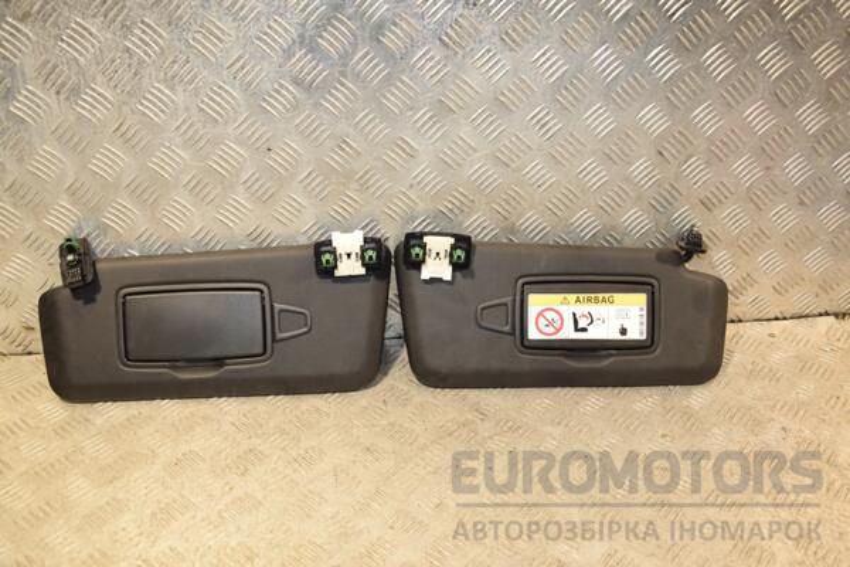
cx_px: 425
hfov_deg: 57.2
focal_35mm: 33
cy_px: 284
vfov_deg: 40.0
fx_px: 779
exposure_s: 1/200
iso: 800
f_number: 5
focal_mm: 22
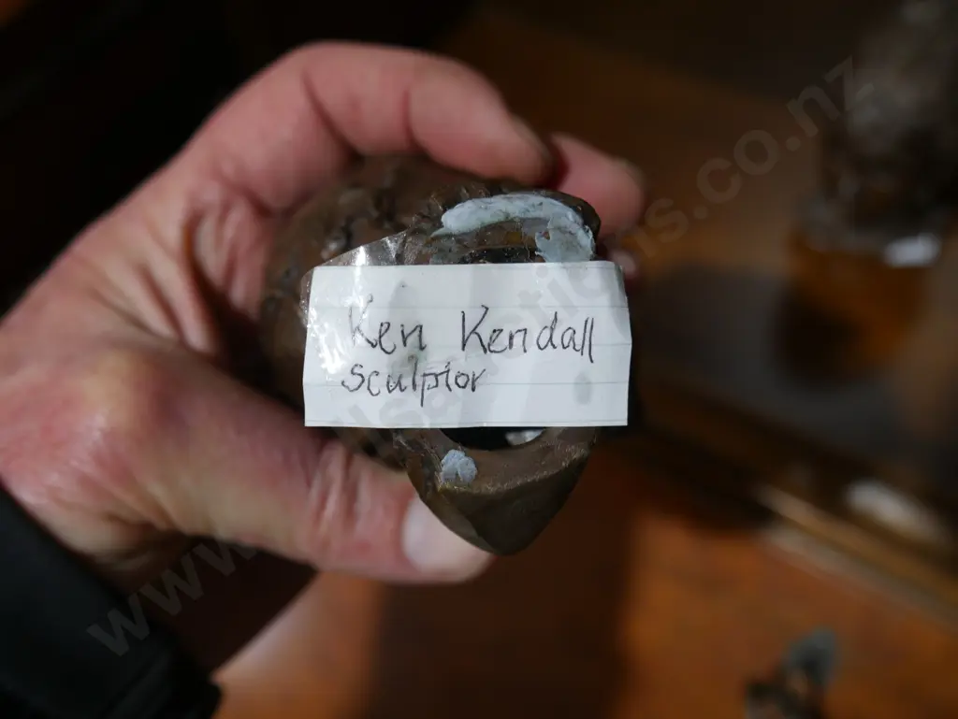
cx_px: 479
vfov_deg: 37.8
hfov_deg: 49.0
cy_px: 360
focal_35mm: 38
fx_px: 1052
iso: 250
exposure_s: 1/60
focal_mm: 19
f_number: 4.1
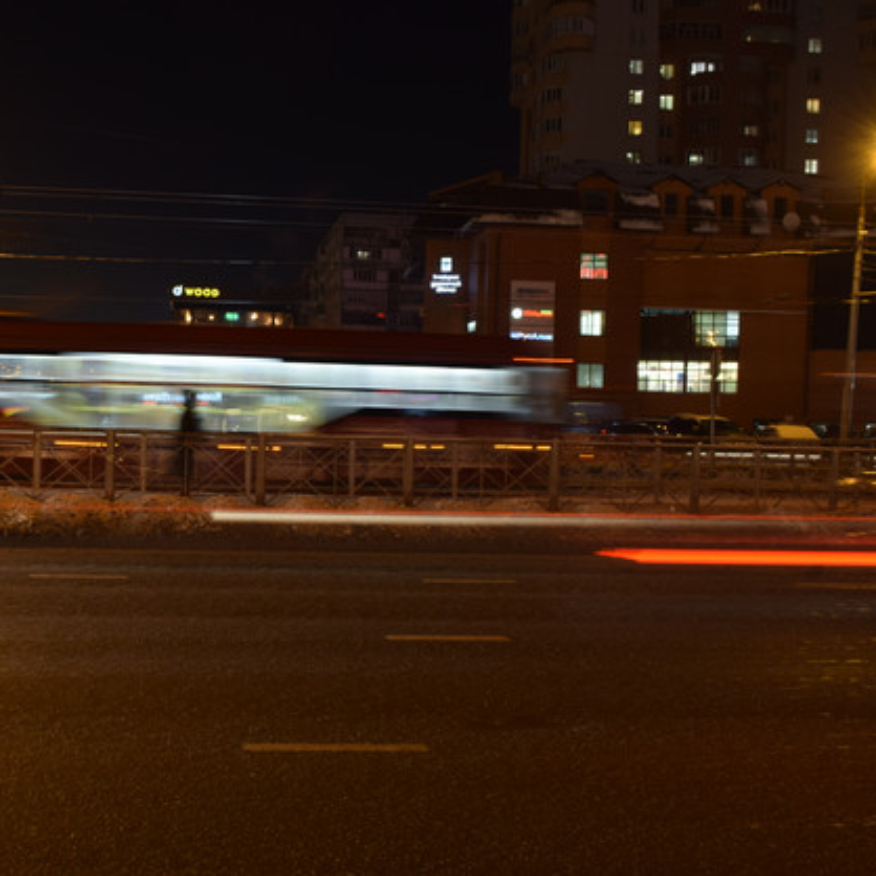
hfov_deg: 38.7
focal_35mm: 43
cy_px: 437
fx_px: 1231
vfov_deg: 39.2
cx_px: 281
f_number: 9
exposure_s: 1
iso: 200
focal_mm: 22
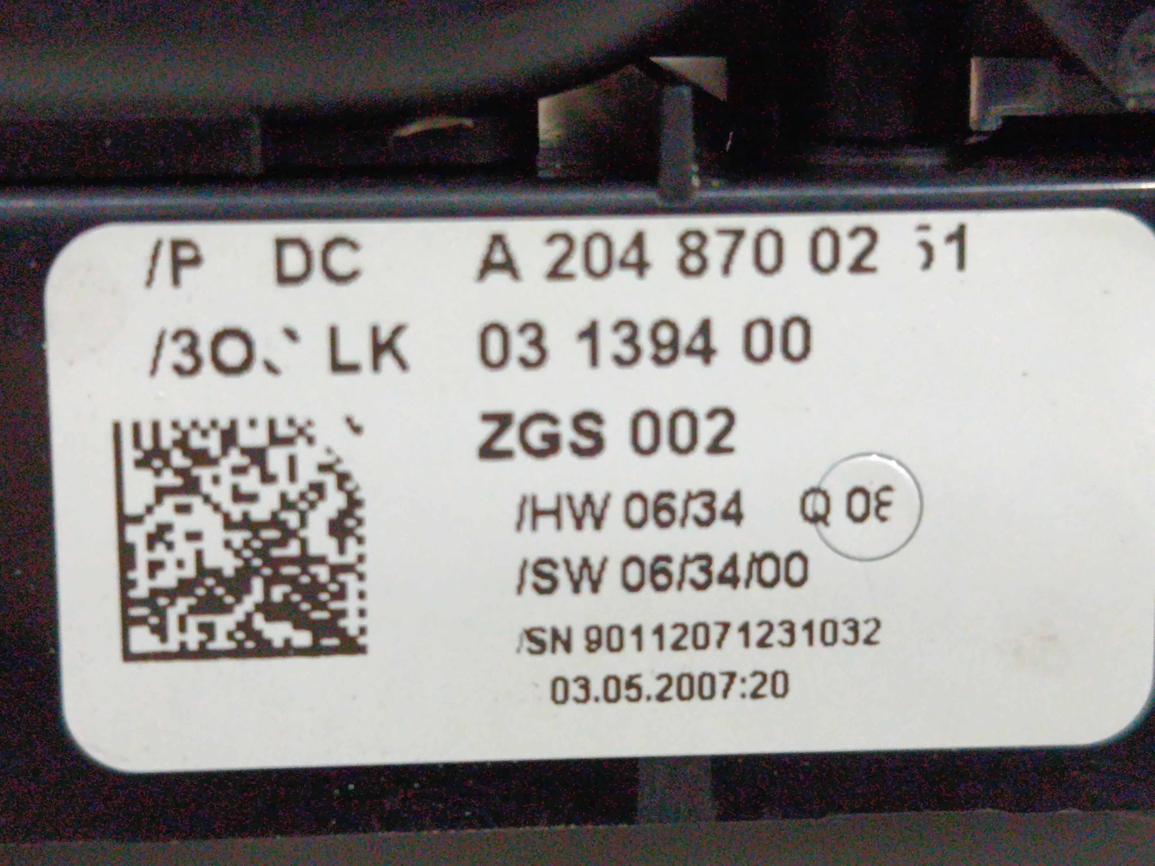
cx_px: 578
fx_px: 2502
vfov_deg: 19.6
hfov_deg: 26.0
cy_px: 433
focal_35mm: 75
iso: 1435
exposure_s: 1/50
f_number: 1.7
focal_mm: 5.24
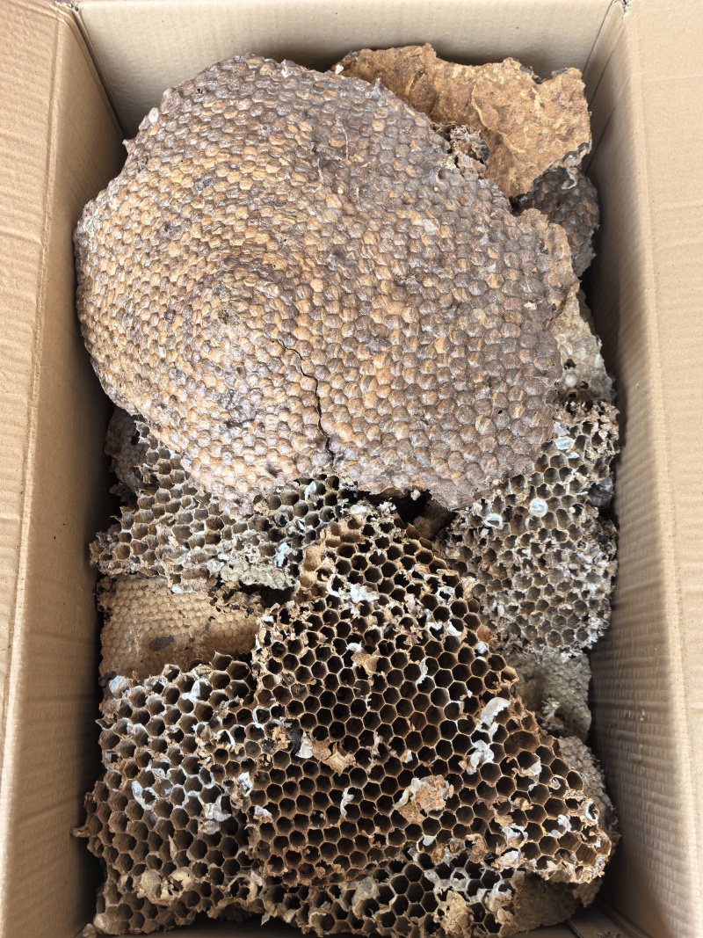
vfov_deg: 54.0
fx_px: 921
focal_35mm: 34
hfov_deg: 41.8
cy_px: 469
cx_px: 352
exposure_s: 1/109
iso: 50
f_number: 2
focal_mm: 5.75
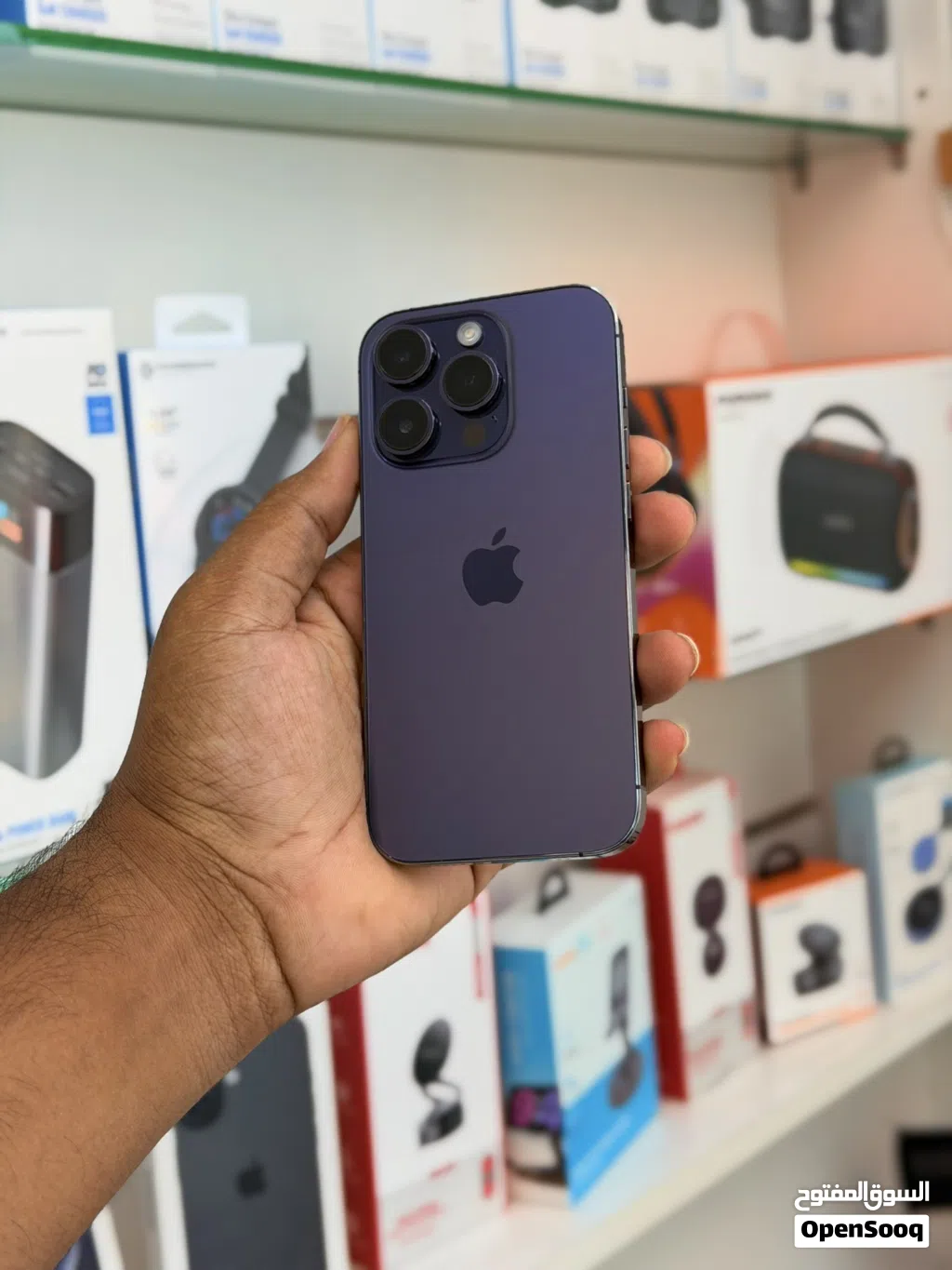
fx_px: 1760
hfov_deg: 30.3
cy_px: 635
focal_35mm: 48
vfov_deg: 39.7
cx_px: 476
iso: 64
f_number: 1.78
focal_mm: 6.76
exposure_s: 1/429
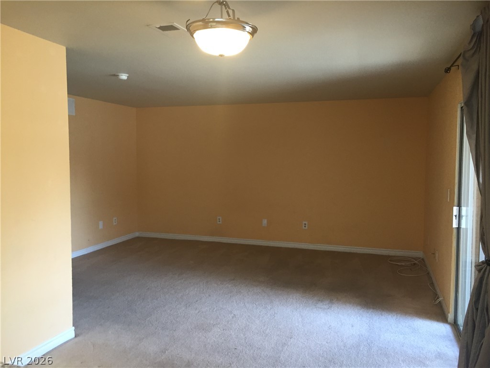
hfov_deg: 61.7
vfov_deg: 48.2
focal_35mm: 29
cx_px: 245
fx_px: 411
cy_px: 184
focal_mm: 4.15
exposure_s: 1/30
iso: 50
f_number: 2.2
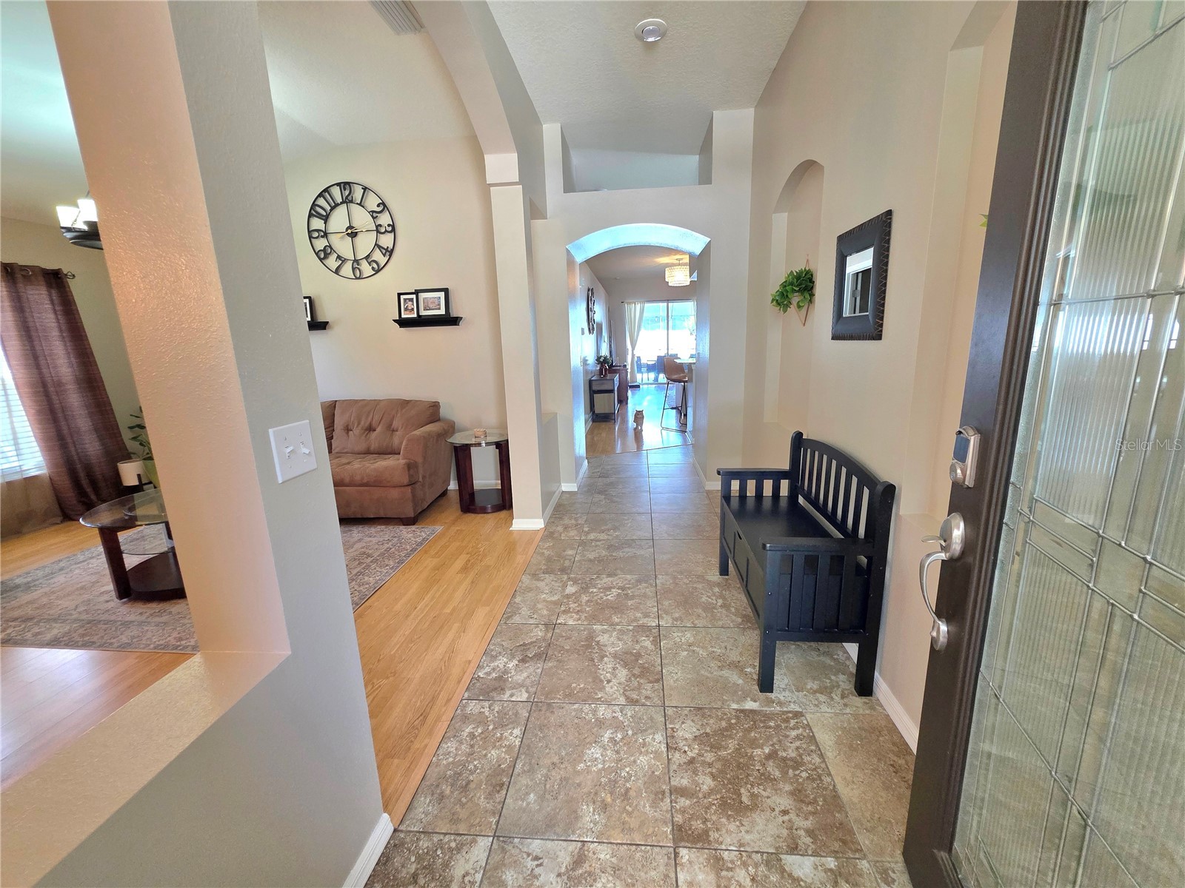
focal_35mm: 13
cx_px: 592
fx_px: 445
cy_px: 444
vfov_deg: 89.9
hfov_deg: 106.2
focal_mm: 2.2
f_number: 1.9
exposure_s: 1/120
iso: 250
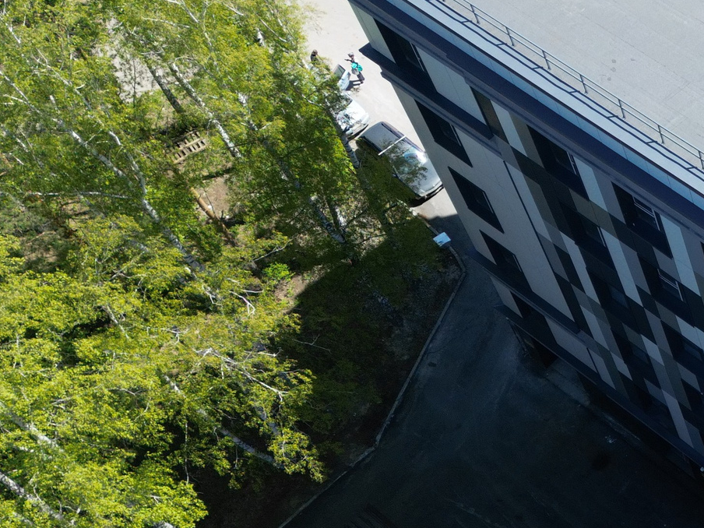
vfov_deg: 21.6
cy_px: 245
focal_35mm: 68
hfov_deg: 24.0
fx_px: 1383
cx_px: 979
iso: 150
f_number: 1.7
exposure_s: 1/1600
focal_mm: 6.72
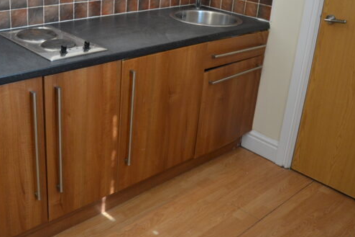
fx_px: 414
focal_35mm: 42
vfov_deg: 31.6
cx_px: 128
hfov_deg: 45.9
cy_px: 79
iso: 640
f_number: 3.5
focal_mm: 18
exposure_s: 1/60
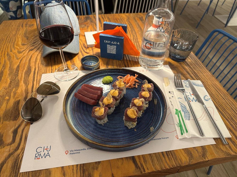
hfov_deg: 71.6
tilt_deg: -44.3
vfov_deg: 56.8
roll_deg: -1.8
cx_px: 118
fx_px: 164
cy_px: 88
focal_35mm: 24
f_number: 1.78
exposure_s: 1/50
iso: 250
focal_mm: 6.86
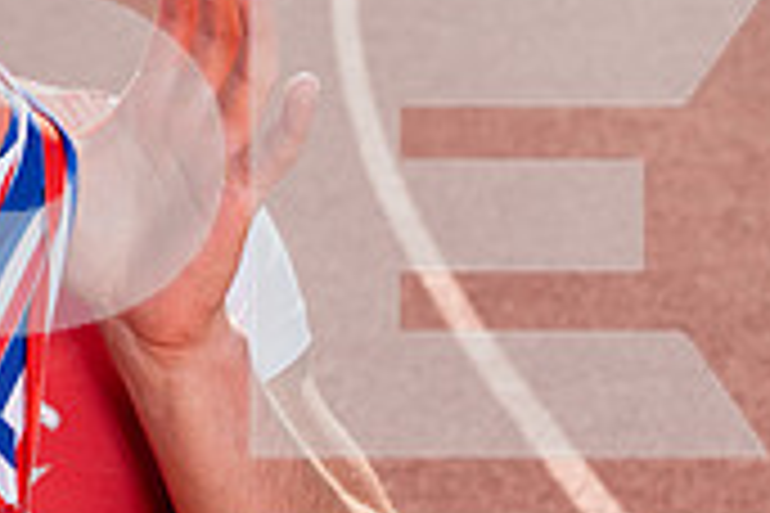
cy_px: 223
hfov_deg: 8.7
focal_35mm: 231
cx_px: -378
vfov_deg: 5.9
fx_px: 4940
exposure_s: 1/200
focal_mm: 68
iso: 125
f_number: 9
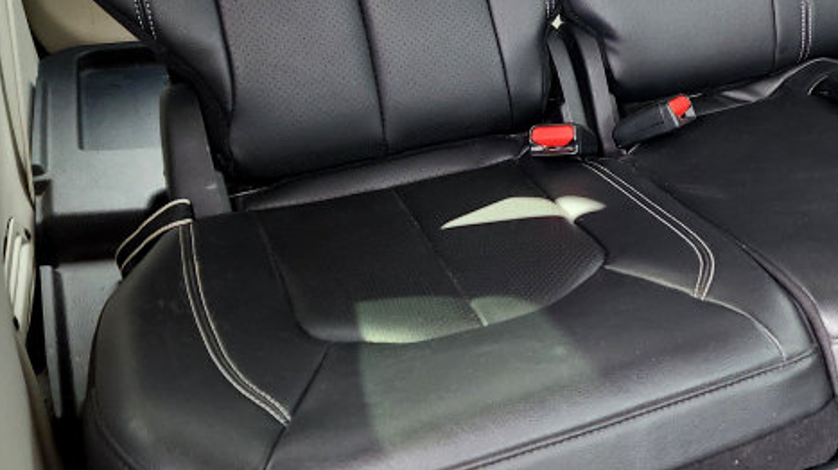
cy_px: 111
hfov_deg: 35.9
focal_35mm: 55
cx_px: 736
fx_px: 1221
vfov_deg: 21.6
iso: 200
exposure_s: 1/180
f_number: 1.8
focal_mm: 5.4
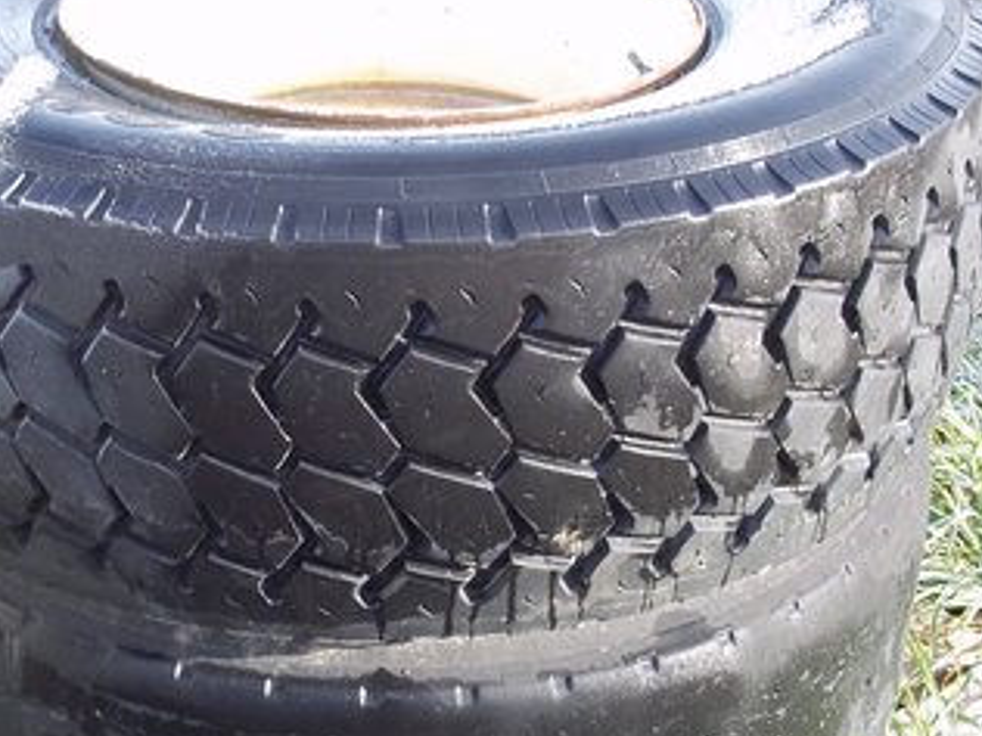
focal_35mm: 62
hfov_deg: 30.9
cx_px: 295
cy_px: 413
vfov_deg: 23.6
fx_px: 1759
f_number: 3.1
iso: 80
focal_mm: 6.5
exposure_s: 1/100
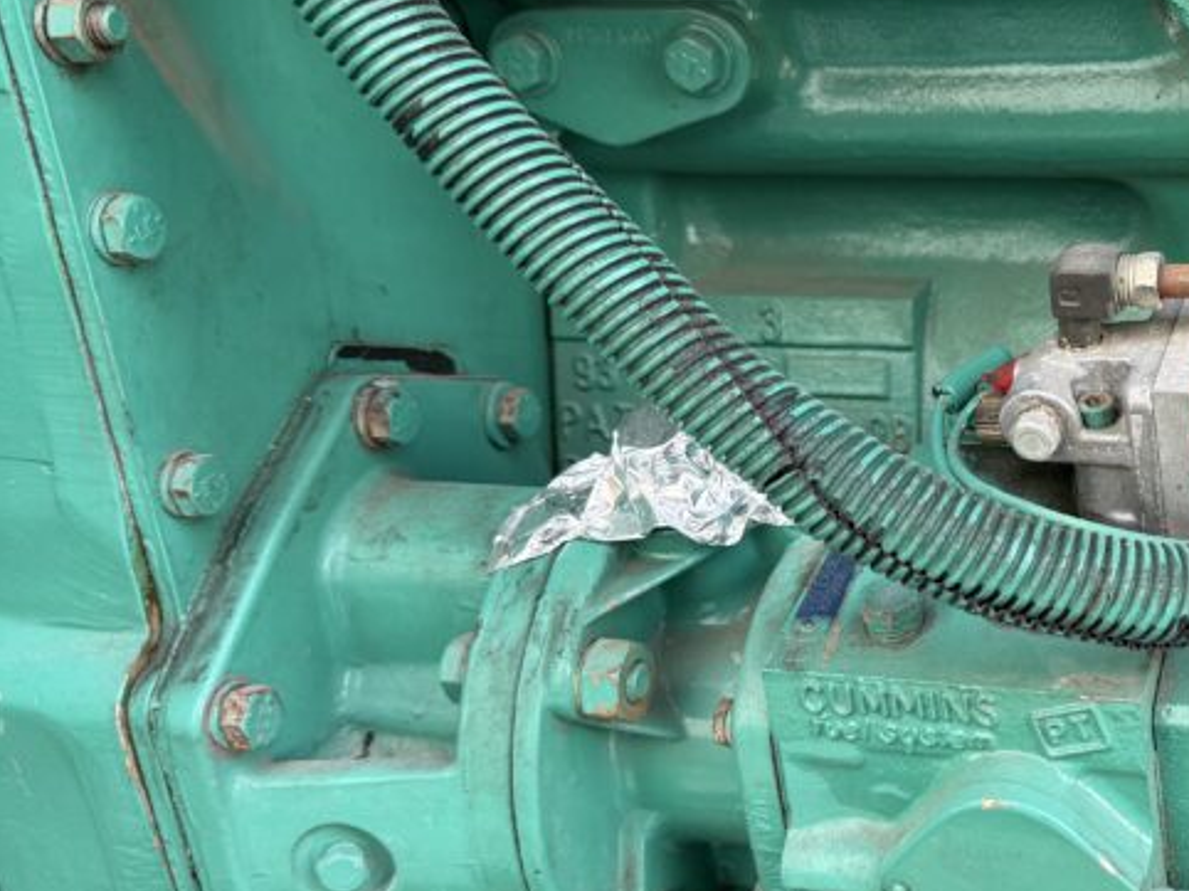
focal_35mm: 51
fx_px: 1751
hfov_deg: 35.4
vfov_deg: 28.5
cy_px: 474
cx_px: 1061
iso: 100
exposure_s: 1/166
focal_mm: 6.76
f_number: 1.78
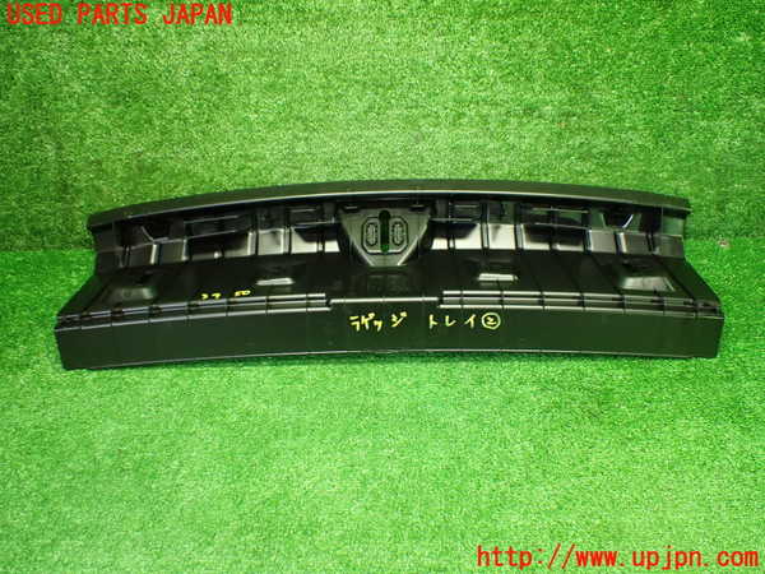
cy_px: 287
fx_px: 663
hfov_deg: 60.0
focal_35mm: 30
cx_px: 382
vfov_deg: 46.8
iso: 800
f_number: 2.3
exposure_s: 1/80
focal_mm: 5.4
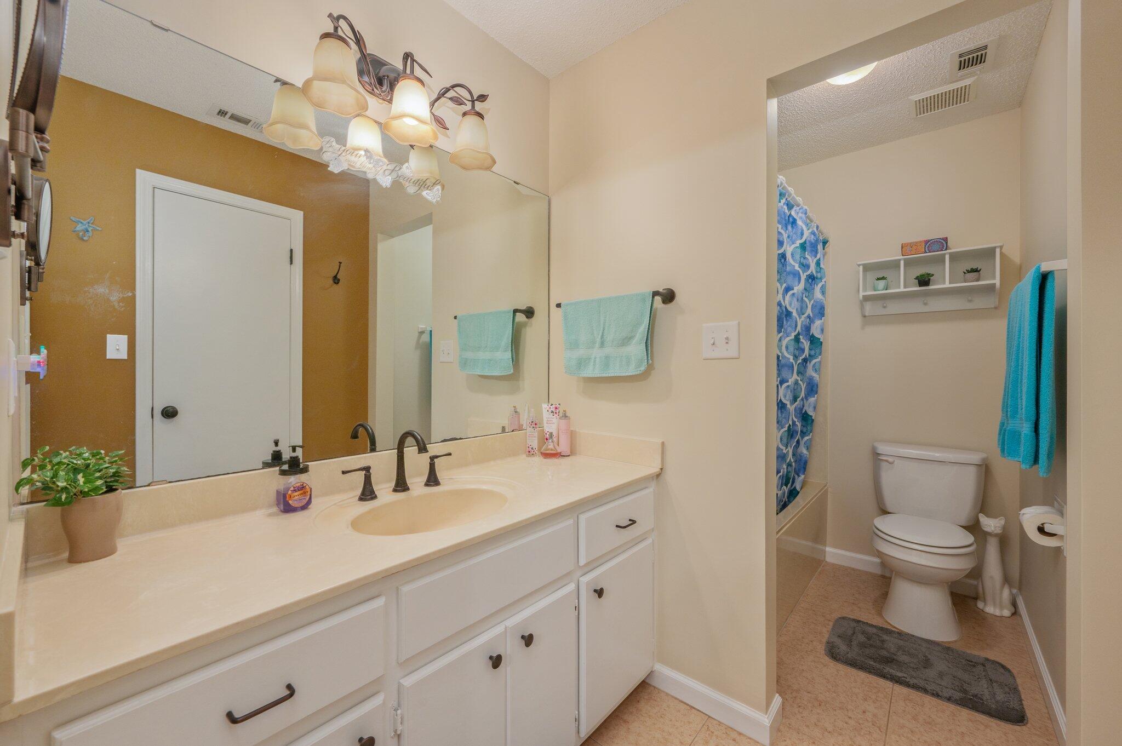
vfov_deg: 81.1
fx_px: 436
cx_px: 561
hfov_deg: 104.3
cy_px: 373
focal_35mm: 14
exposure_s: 1/40
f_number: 9
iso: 250
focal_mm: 14
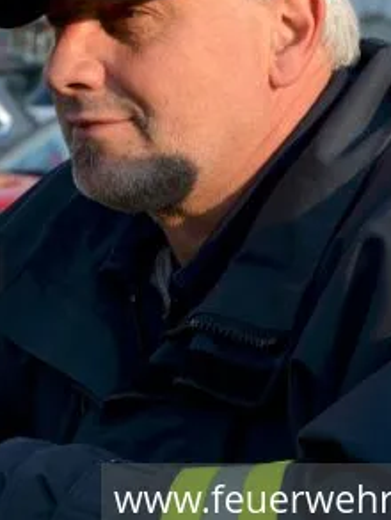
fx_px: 2784
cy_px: 158
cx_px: -48
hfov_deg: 8.0
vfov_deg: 10.7
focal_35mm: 185
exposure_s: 1/250
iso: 180
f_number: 8
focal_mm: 58
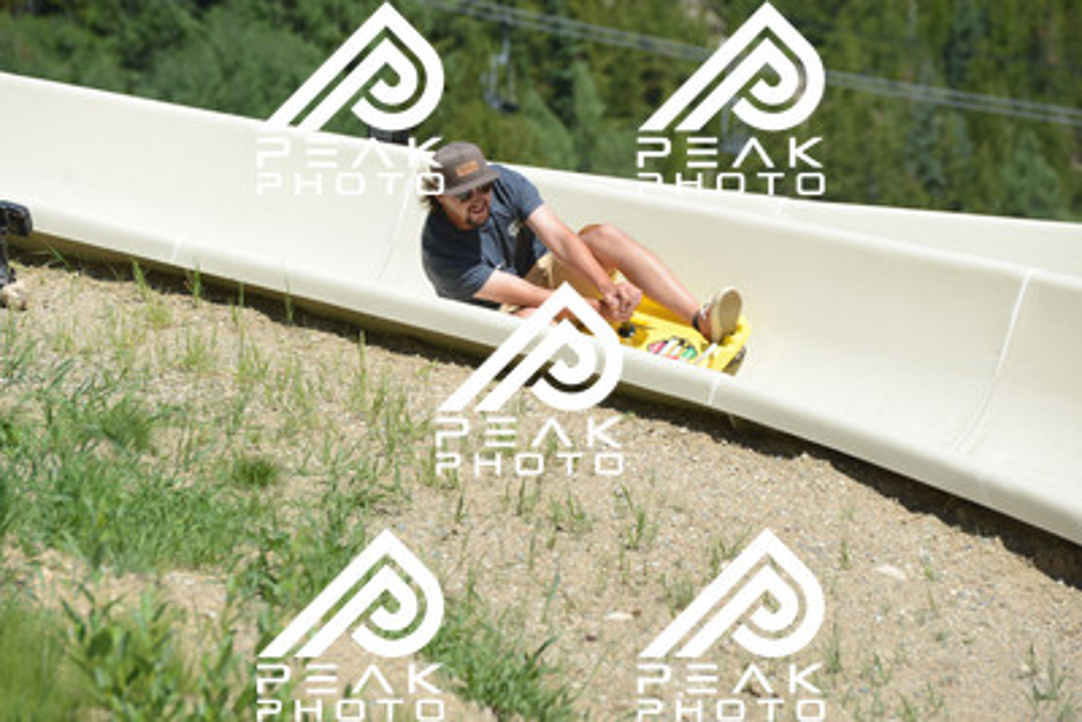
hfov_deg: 10.5
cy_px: 361
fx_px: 5863
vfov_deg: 7.0
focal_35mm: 195
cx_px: 541
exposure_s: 1/1250
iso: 400
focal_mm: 195
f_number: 6.3
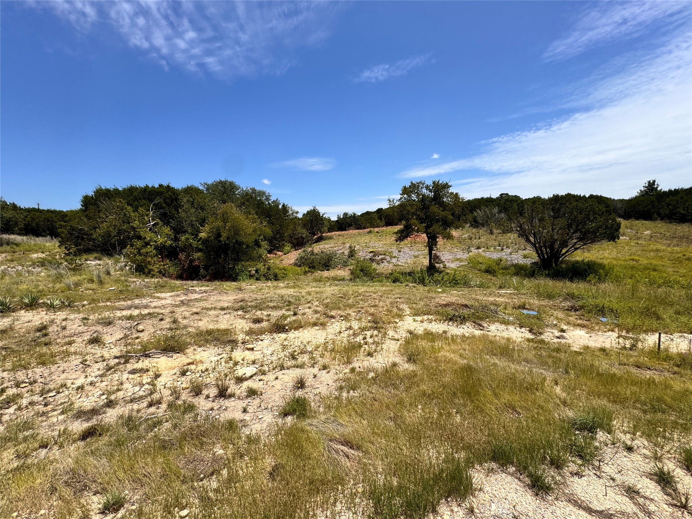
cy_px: 260
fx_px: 280
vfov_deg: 85.7
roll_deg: -0.3
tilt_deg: -7.5
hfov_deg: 102.1
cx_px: 346
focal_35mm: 14
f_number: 2.2
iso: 50
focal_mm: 2.22
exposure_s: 1/2770
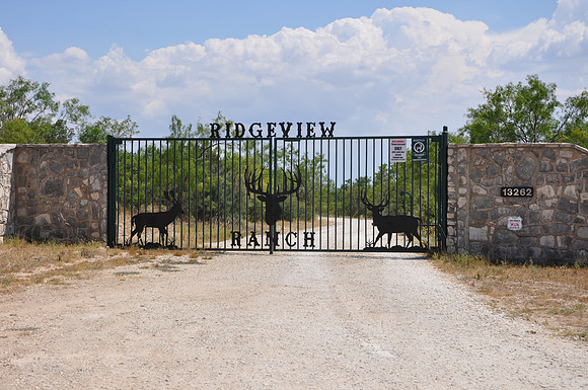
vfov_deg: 17.4
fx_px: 1272
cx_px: 294
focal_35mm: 78
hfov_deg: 26.0
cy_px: 195
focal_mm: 52
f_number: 9
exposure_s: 1/320
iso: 200
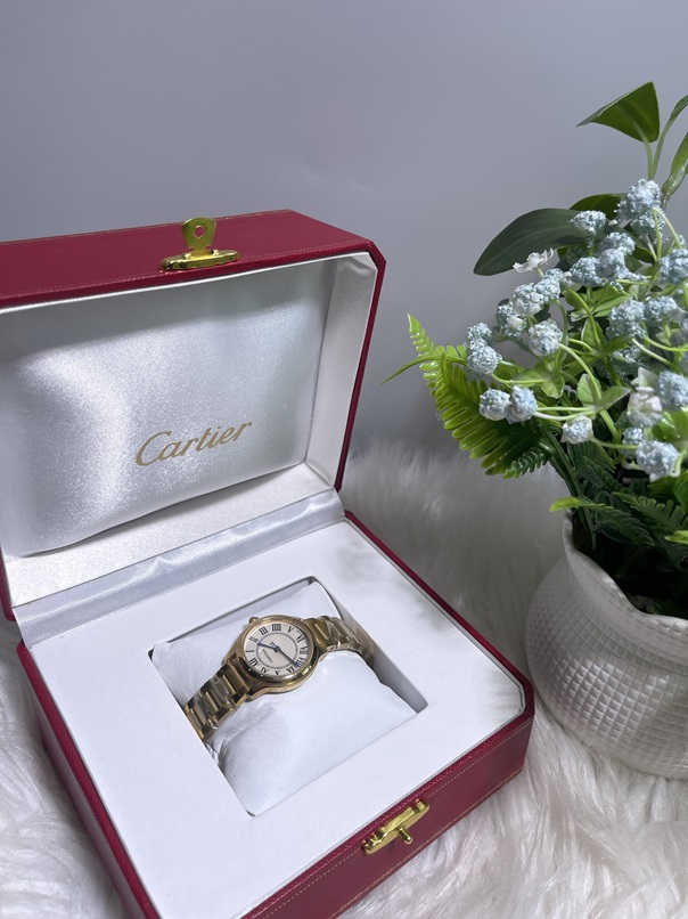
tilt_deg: -35.0
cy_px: 460
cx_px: 344
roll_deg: -4.0
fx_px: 663
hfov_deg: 54.9
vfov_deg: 69.4
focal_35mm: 25
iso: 32
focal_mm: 5.1
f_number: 1.6
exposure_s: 1/2545
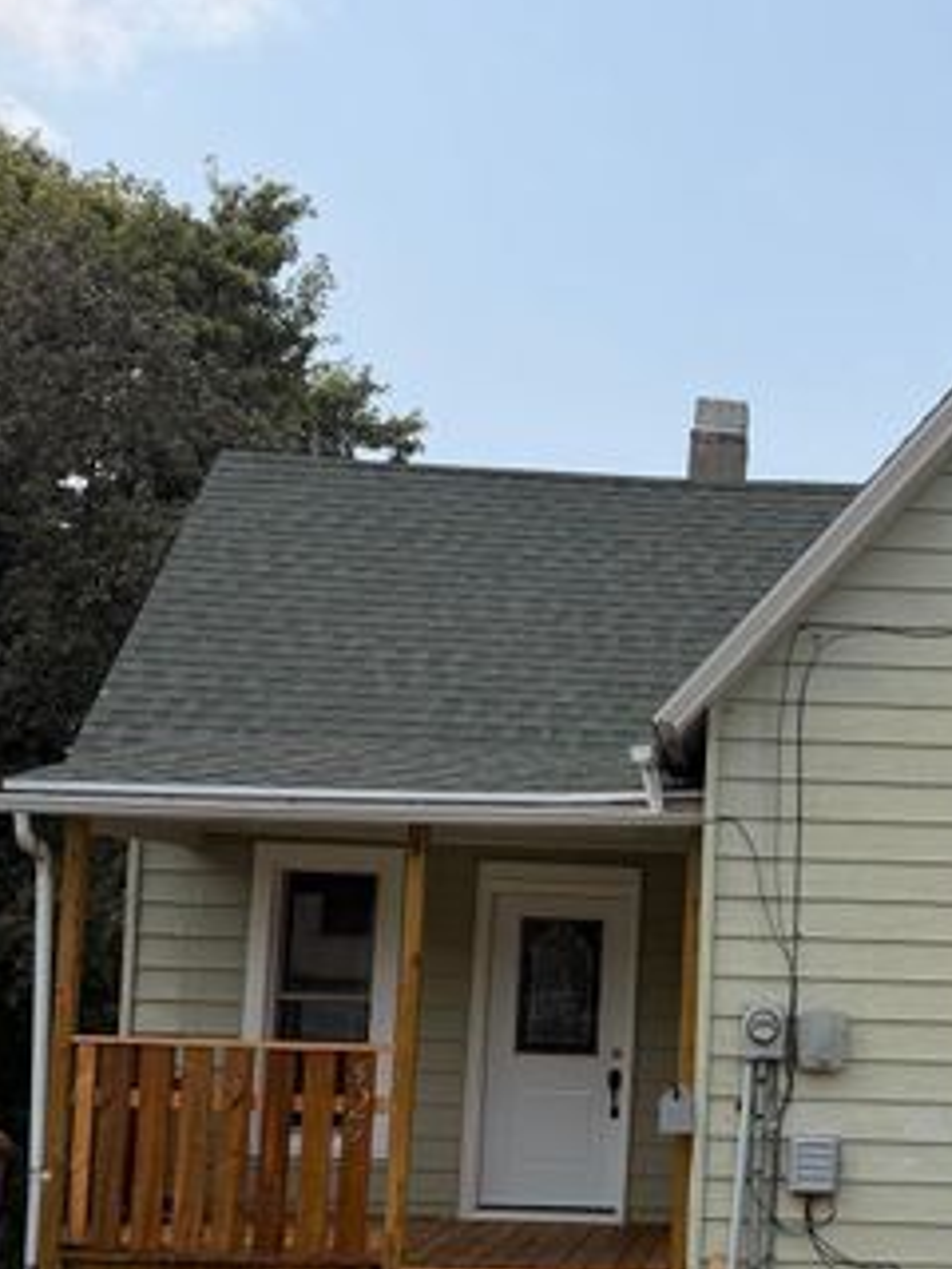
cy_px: 910
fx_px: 1833
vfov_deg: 37.5
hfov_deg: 28.1
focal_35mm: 50
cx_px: 849
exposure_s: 1/6173
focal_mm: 6.76
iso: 80
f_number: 1.78
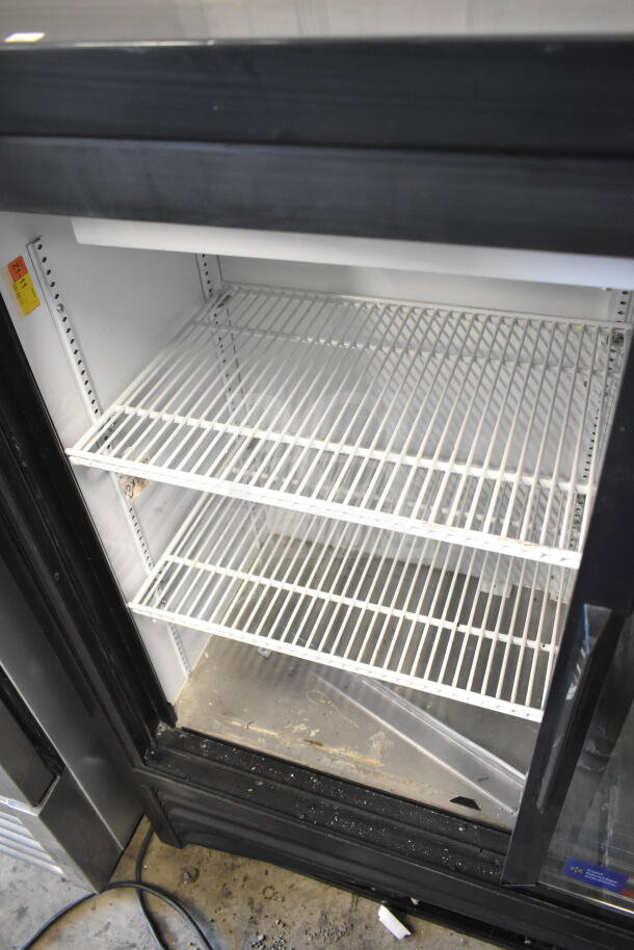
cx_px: 317
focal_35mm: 27
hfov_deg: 48.0
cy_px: 475
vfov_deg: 67.4
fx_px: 713
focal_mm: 18
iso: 2800
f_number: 3.5
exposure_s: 1/30
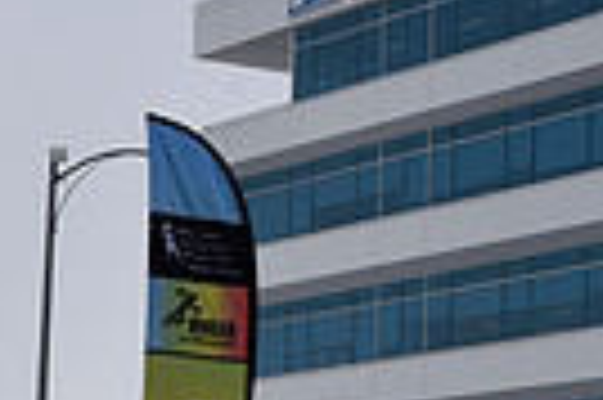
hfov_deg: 12.6
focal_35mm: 156
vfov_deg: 8.4
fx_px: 2610
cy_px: 744
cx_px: -248
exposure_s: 1/400
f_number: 10
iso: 400
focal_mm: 36
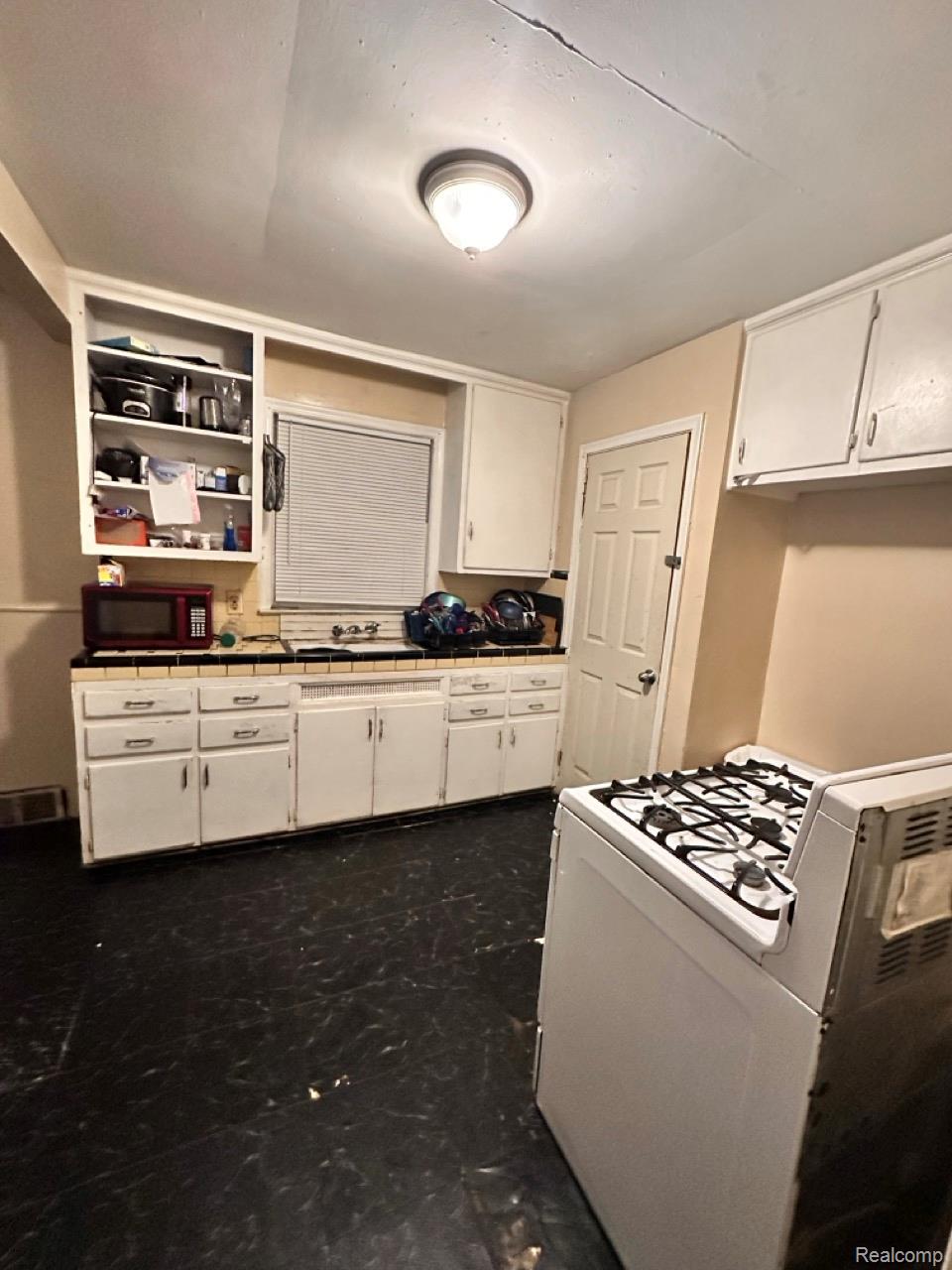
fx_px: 513
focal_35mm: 14
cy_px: 635
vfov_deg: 102.1
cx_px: 476
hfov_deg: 85.7
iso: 1000
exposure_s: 1/60
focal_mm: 2.22
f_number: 2.2
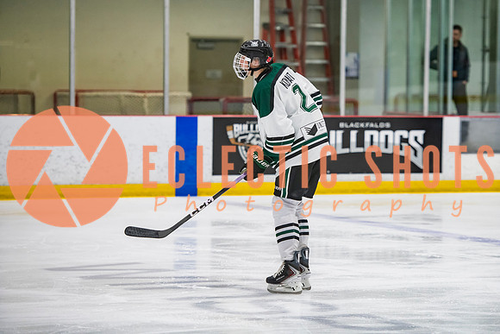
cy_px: 134
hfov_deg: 12.7
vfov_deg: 8.5
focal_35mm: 162
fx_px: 2249
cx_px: 300
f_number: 3.2
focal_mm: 135
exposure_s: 1/640
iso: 2000
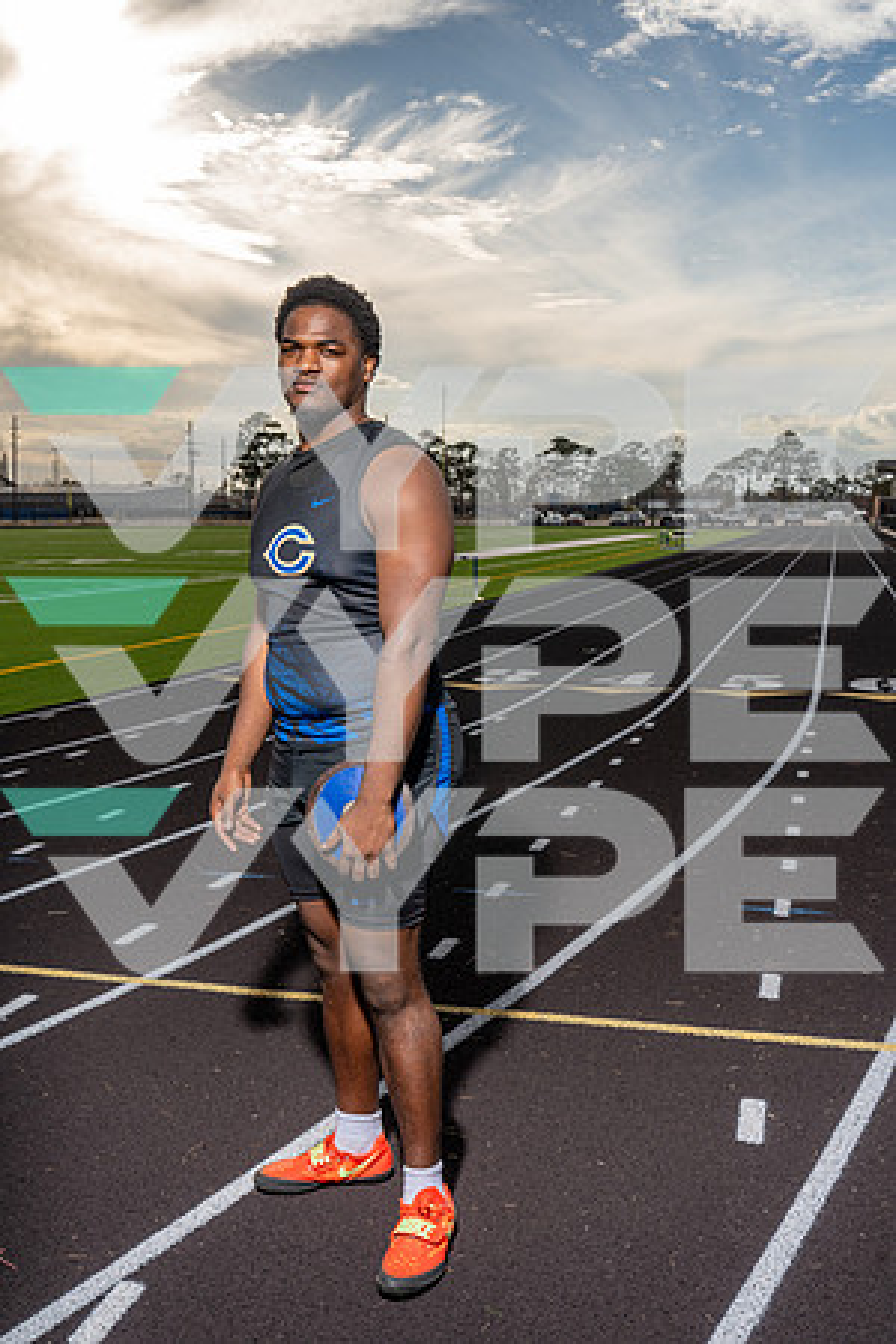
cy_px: 672
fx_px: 1344
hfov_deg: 36.9
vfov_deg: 53.1
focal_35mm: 36
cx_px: 448
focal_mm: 36
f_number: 10
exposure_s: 1/250
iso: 160
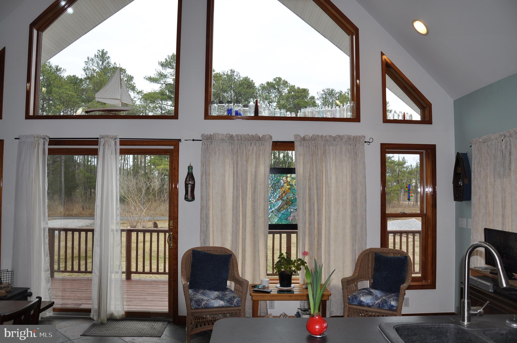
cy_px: 172
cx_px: 258
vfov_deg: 47.8
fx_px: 387
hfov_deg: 67.4
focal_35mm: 27
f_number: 5.6
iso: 200
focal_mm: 18
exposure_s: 1/200
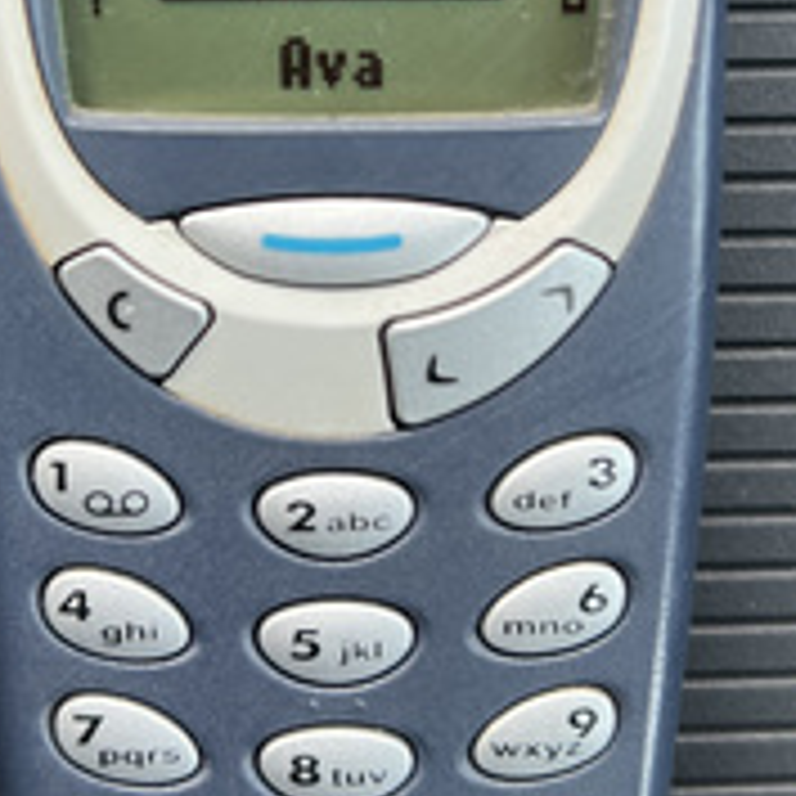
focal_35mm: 65
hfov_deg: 26.4
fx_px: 1691
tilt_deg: -82.9
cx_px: 304
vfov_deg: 25.9
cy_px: 139
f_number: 1.5
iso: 160
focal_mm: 5.7
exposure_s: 1/60
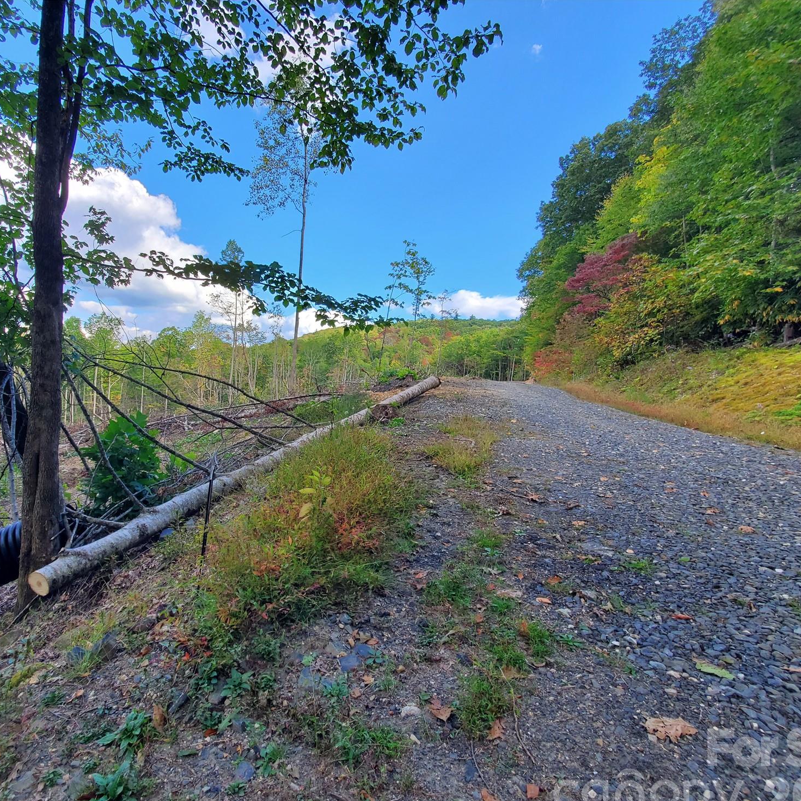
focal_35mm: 16
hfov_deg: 86.4
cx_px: 323
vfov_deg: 87.4
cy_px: 417
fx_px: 419
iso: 50
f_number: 2.2
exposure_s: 1/276
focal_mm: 1.8
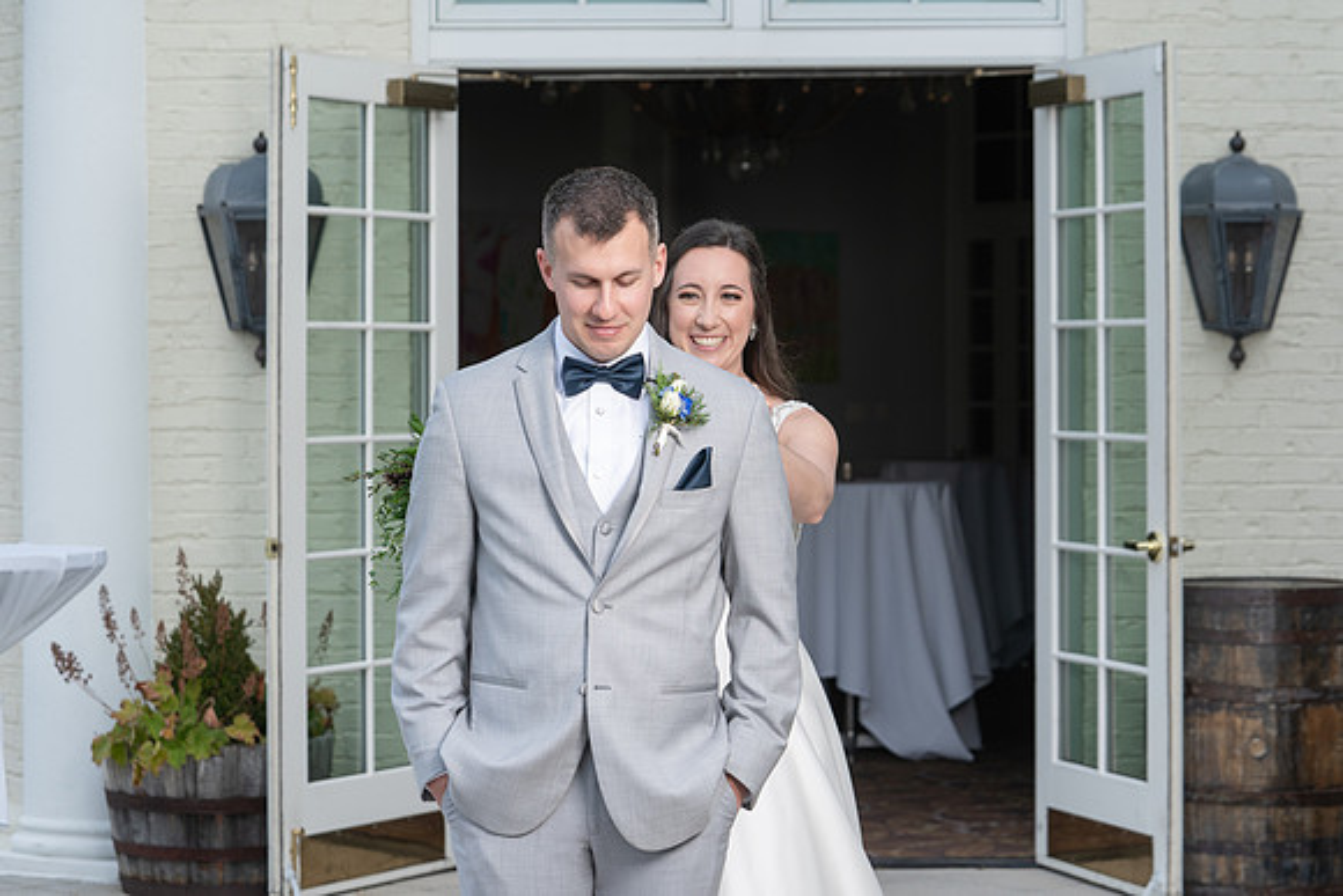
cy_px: 455
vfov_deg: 14.4
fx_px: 3543
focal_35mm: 95
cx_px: 698
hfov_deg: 21.5
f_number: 5.6
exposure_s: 1/250
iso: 100
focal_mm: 89
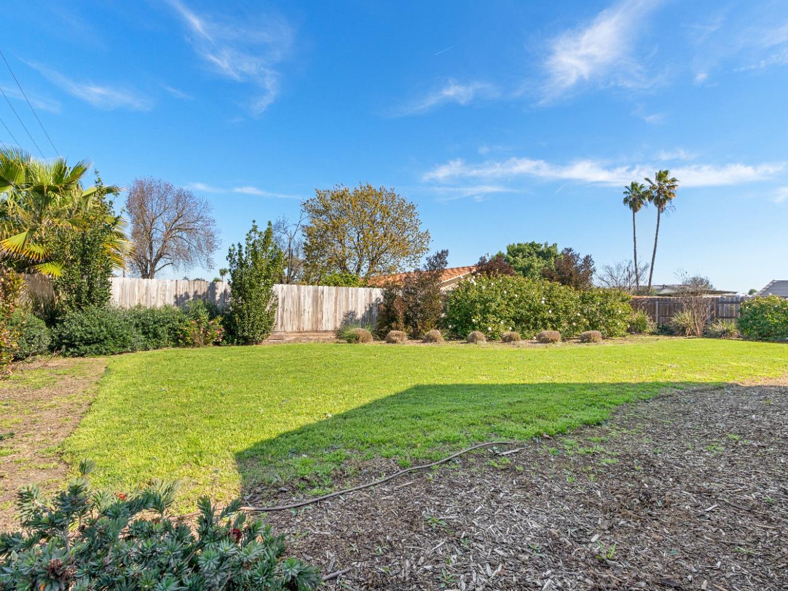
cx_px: 398
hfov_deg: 86.0
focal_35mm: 19
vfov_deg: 69.9
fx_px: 422
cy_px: 300
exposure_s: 1/160
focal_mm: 11
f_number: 8
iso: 80
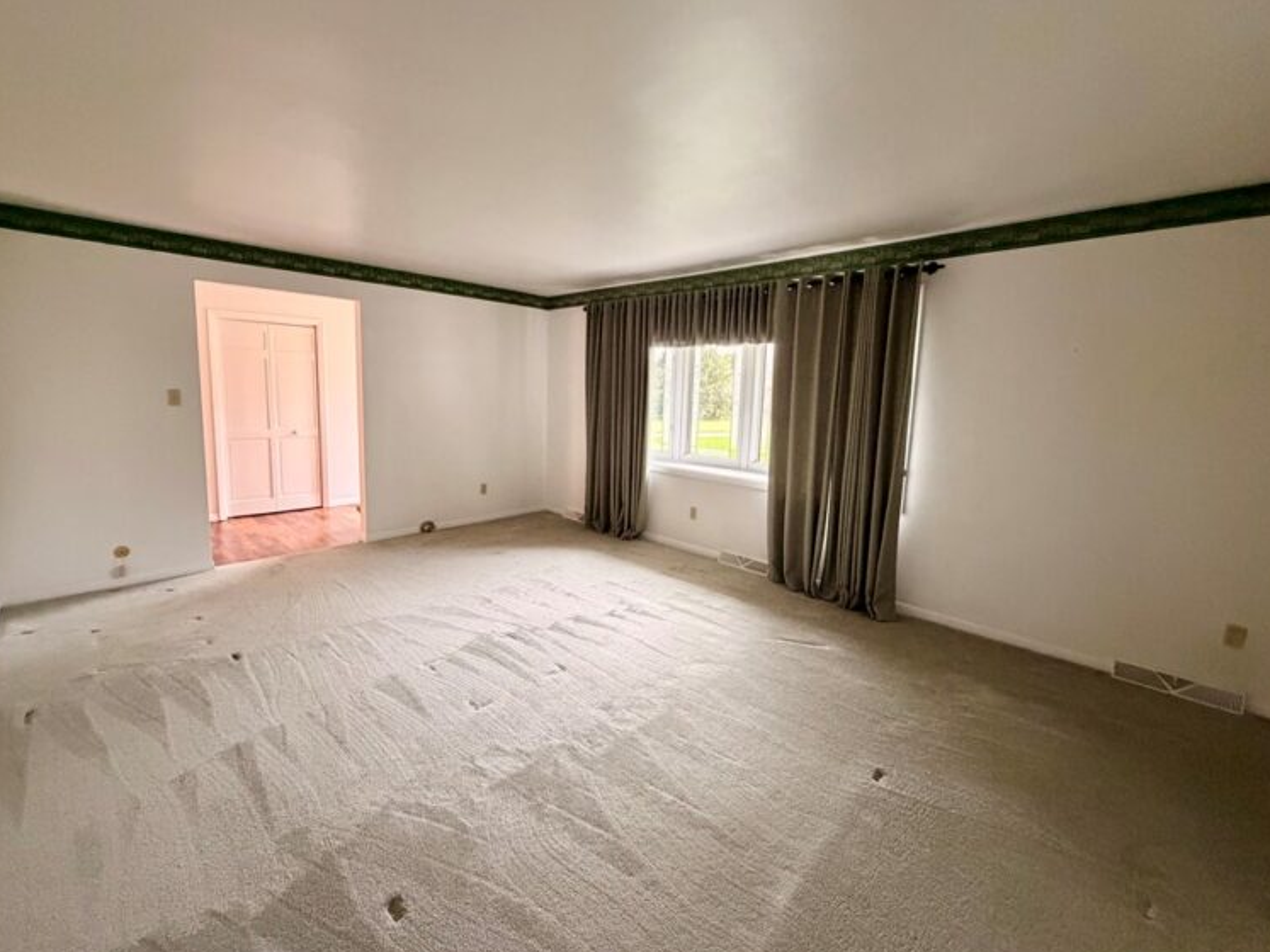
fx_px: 550
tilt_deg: -6.8
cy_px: 452
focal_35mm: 15
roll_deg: -1.6
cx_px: 609
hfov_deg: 98.1
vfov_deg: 81.7
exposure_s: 1/60
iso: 800
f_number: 2.2
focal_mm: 2.22
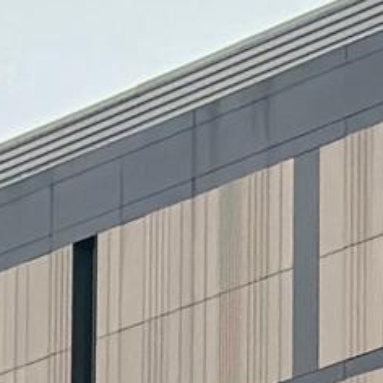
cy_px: 1021
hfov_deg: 4.7
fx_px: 4607
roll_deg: -0.8
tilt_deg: +10.0
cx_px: 450
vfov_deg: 4.6
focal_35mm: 368
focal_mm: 6.86
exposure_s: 1/60
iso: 160
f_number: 1.78
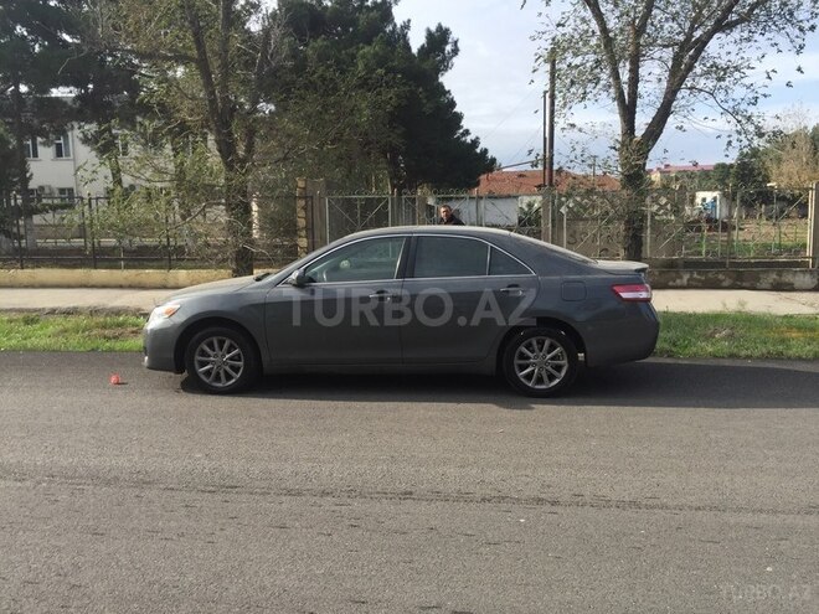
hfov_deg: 61.7
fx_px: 686
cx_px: 410
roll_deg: -0.9
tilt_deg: -7.2
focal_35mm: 29
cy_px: 307
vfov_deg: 48.2
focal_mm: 4.15
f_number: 2.2
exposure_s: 1/1276
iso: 32
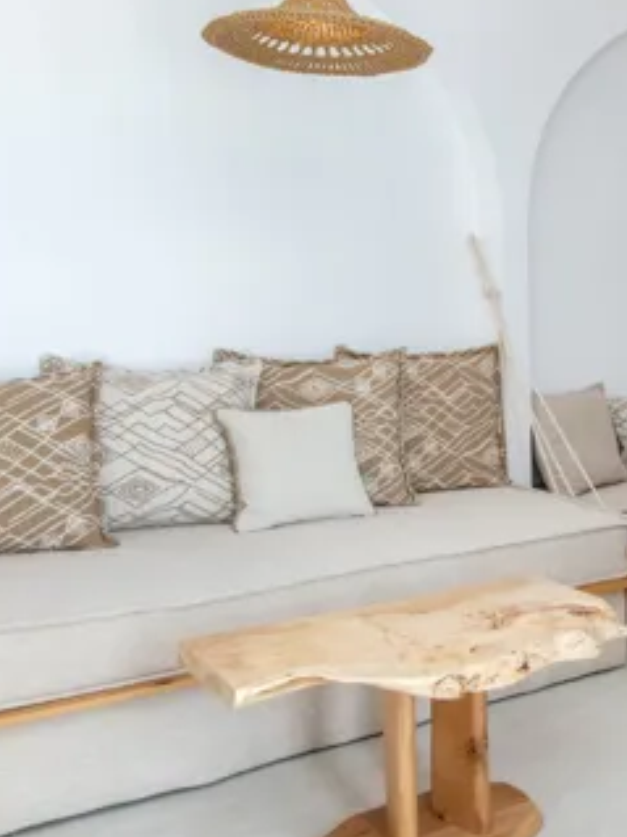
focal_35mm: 38
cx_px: 501
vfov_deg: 48.9
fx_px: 918
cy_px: 367
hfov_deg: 36.4
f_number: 9
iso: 1000
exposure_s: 1/160
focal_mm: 21
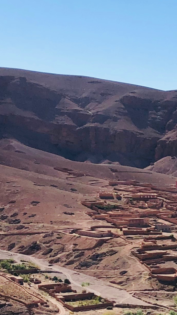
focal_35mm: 101
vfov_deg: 20.8
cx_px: 413
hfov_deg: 10.5
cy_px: 271
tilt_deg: -7.0
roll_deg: -0.2
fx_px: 843
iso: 20
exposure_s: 1/2288
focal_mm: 4
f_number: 1.8
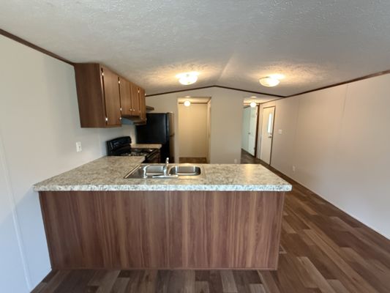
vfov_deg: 85.7
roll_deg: -0.9
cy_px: 146
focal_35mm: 14
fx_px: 158
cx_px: 195
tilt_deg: -11.5
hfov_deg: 102.1
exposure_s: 1/60
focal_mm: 2.22
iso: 800
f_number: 2.2
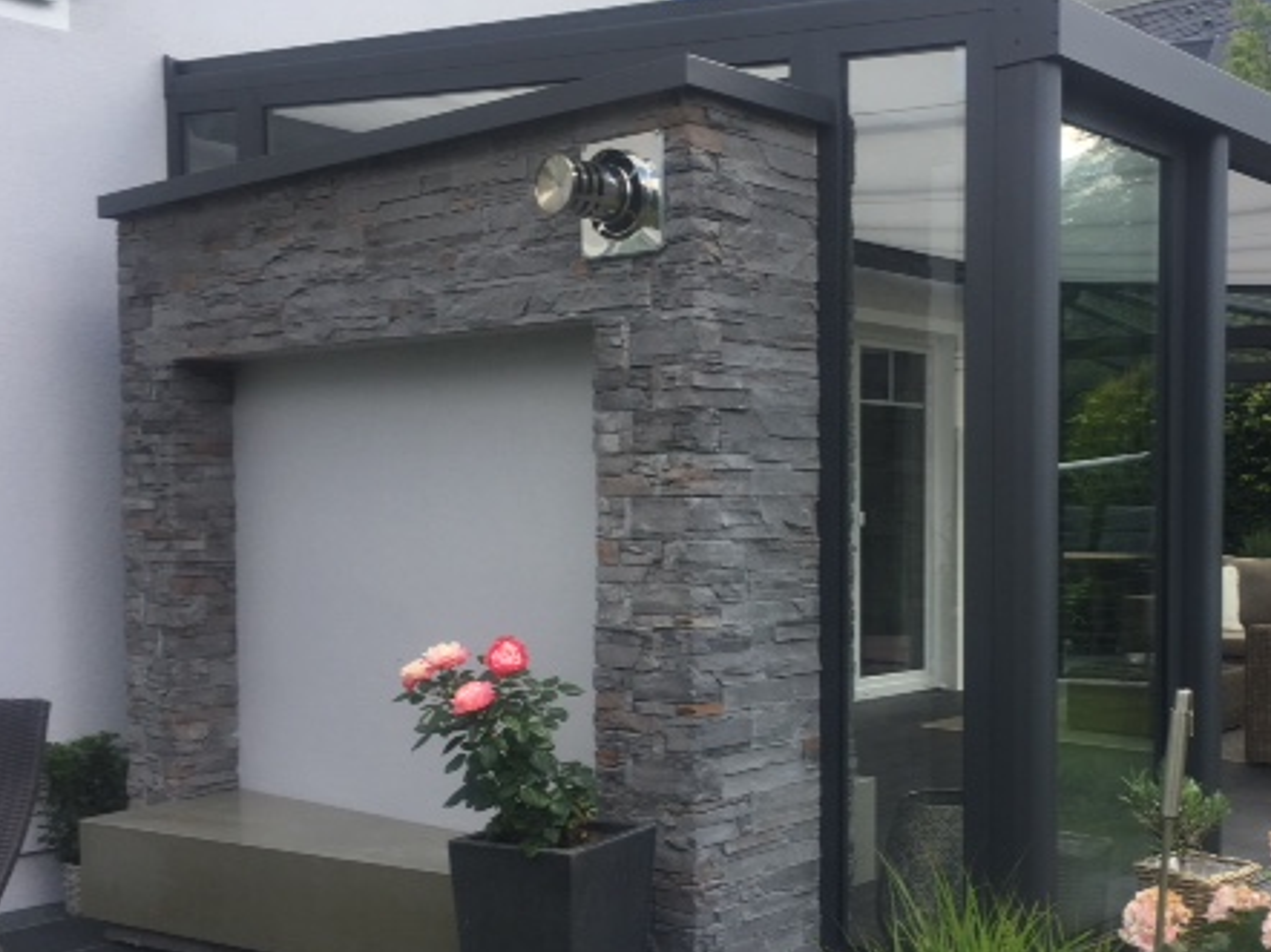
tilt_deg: -3.5
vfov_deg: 34.2
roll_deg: -0.7
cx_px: 840
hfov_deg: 44.2
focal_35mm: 42
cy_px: 567
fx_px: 1541
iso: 32
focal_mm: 4.15
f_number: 2.2
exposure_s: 1/471
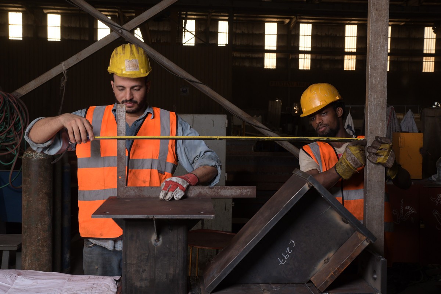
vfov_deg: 29.2
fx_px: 563
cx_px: 220
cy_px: 147
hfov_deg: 42.7
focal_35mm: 46
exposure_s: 1/200
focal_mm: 46
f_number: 10
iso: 1000
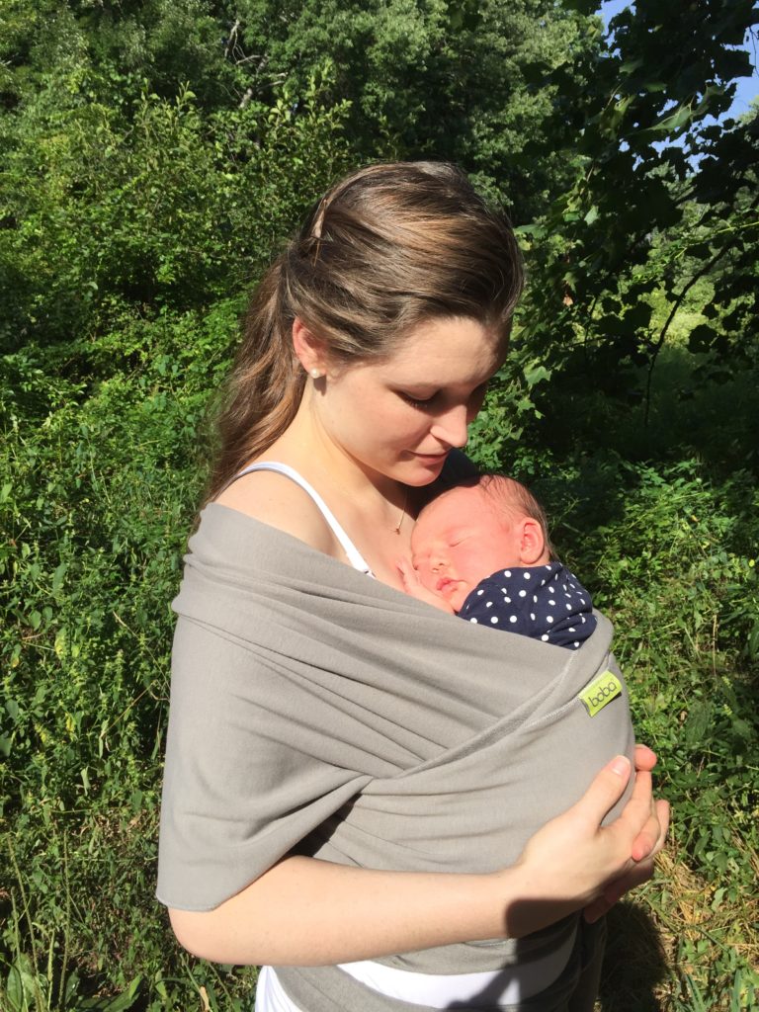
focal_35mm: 29
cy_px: 506
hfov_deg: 48.2
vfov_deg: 61.7
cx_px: 380
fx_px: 848
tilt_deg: -9.4
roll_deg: -0.2
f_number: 2.2
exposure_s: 1/1522
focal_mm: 4.15
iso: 32
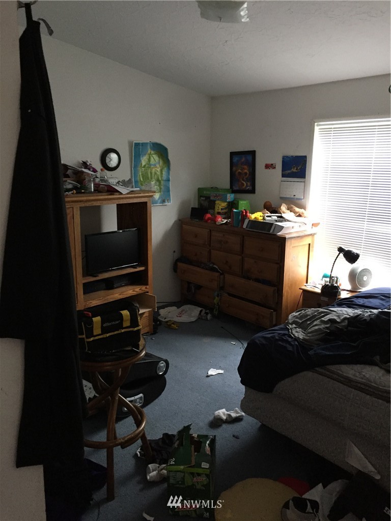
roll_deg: -2.1
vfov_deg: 61.7
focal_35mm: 29
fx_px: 437
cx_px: 196
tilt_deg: -7.6
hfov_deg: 48.2
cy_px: 260
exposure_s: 1/24
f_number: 2.2
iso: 250
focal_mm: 4.15
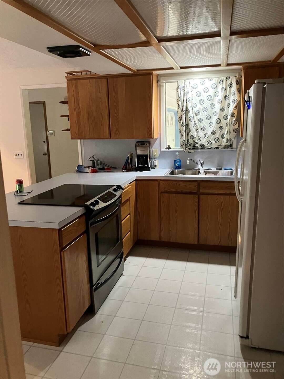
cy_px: 190
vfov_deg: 63.4
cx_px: 142
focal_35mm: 28
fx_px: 306
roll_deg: +1.8
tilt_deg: -9.1
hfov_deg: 49.7
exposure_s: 1/30
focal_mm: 3.99
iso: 500
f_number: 1.8
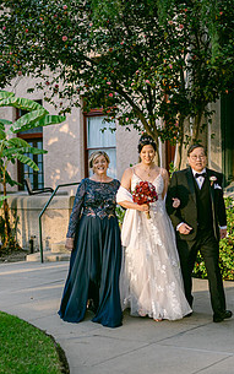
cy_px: 172
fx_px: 703
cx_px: 141
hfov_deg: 18.9
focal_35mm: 69
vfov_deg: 29.8
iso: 1000
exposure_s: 1/3200
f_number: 1.4
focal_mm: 35
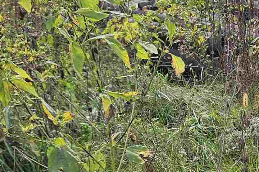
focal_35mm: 102
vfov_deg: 13.3
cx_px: 323
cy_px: 156
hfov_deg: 18.8
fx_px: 734
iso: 25
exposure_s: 1/1189
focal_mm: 5.4
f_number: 1.8
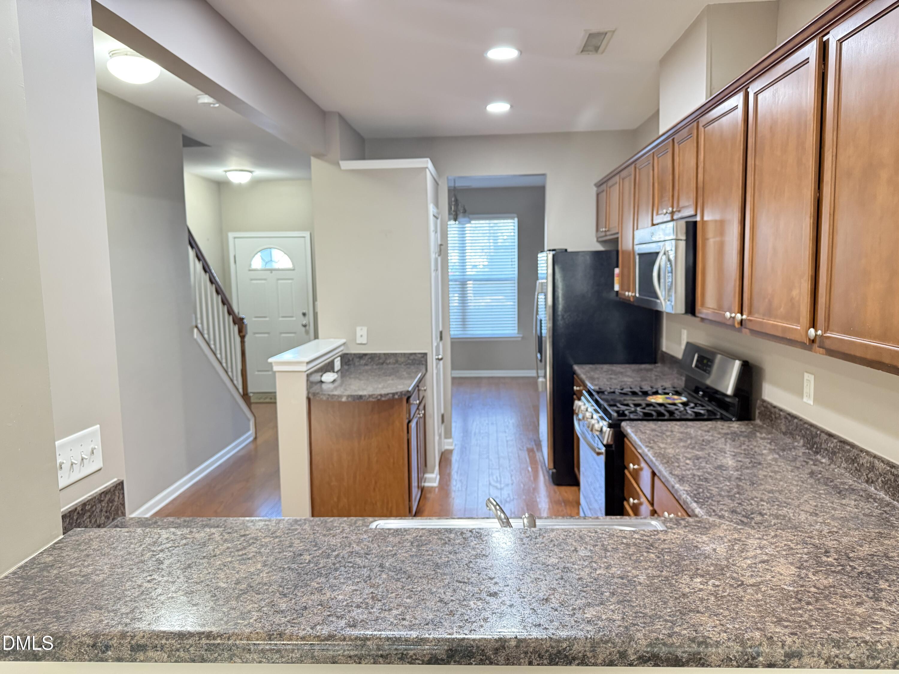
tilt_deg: -6.1
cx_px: 450
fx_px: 623
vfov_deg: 56.8
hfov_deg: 71.6
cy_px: 337
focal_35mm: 24
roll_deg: +1.3
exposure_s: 1/40
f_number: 1.78
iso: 640
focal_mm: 6.76
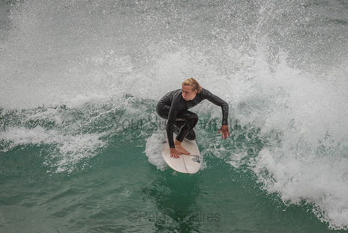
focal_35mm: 500
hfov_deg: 4.1
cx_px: 174
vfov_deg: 2.8
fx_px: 4834
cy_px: 116
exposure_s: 1/2000
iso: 220
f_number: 5.6
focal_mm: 500
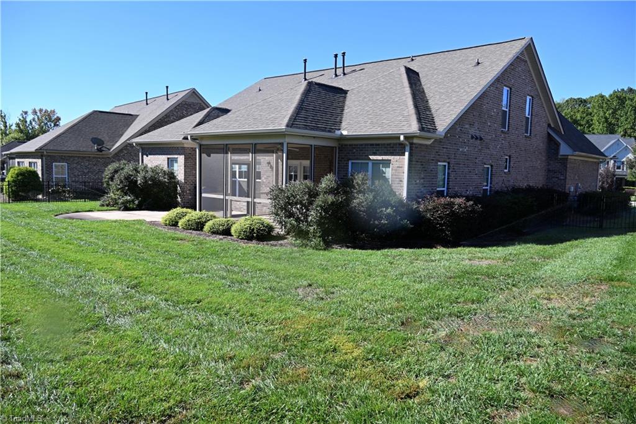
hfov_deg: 67.4
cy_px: 212
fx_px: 477
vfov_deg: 47.9
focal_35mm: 27
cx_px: 318
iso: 100
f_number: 5.6
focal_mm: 18
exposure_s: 1/250
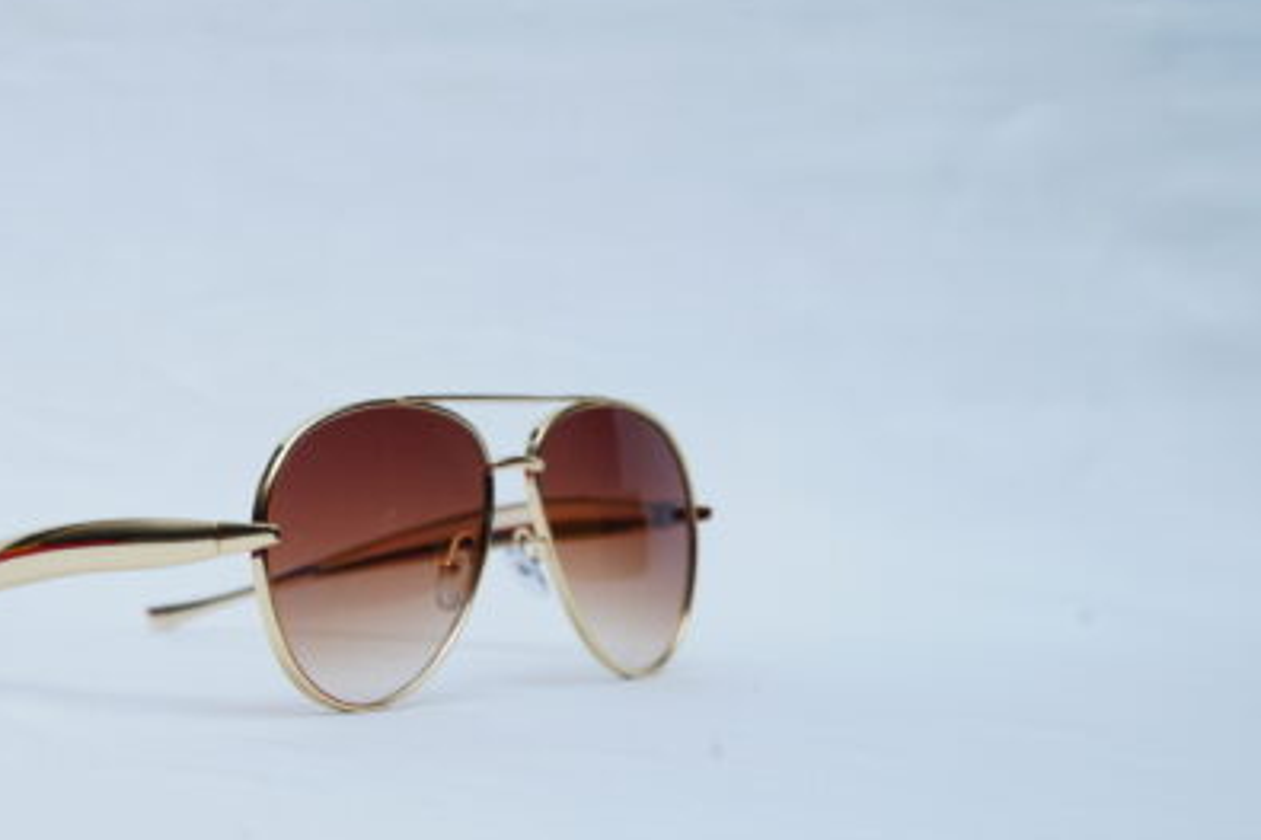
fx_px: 2661
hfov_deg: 26.3
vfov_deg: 17.9
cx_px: 306
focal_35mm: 76
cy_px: 514
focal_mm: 50
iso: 125
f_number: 9
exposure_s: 1/160
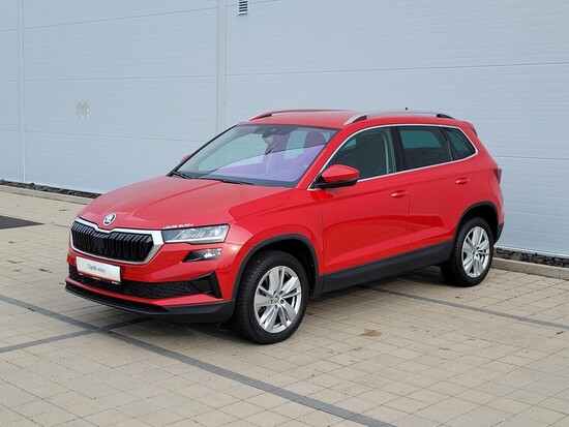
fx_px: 428
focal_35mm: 26
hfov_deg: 67.3
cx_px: 284
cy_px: 214
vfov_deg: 53.1
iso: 40
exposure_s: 1/777
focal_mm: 5.4
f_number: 1.8
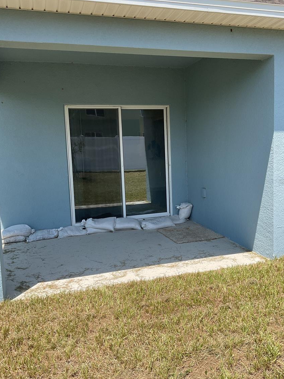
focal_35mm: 31
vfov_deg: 58.3
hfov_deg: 45.4
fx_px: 339
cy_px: 182
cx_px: 150
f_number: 1.8
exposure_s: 1/912
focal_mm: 3
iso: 16
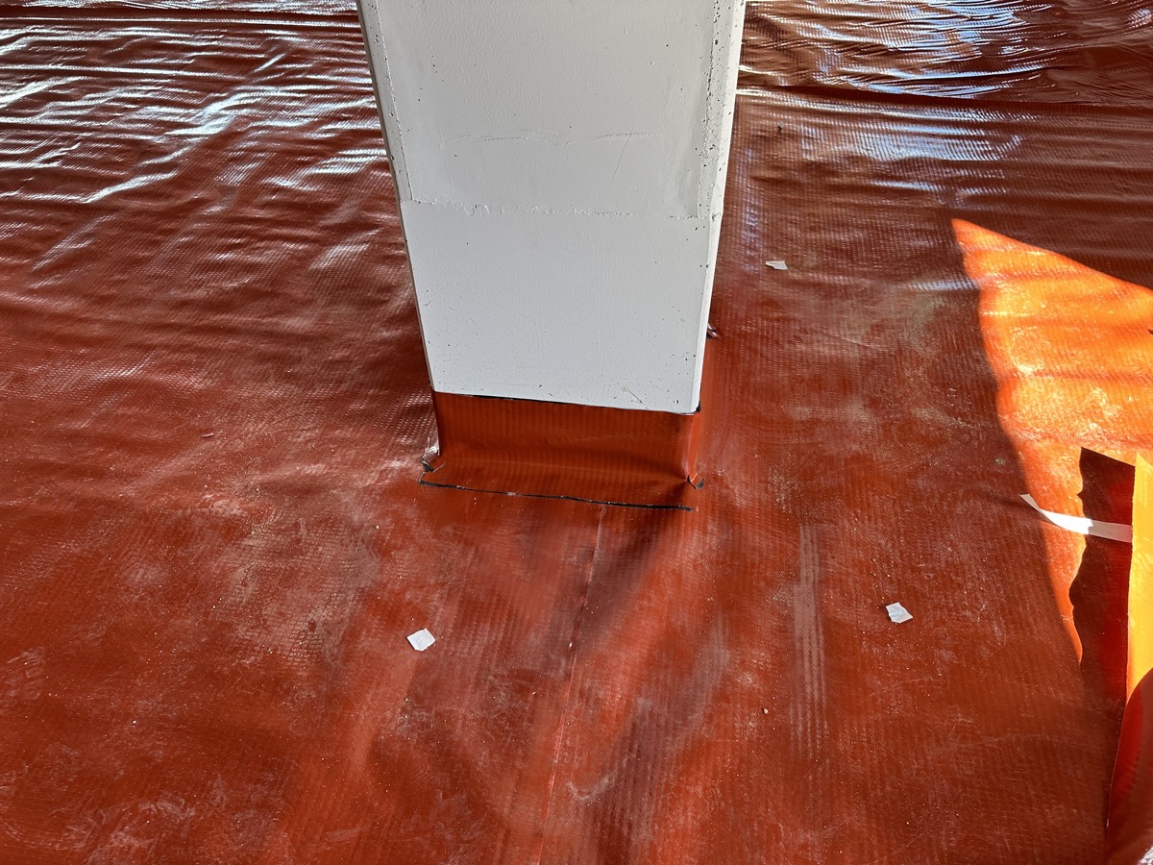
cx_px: 576
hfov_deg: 71.6
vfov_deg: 56.8
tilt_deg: -44.7
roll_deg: +2.3
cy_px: 432
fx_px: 799
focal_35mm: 24
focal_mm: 6.86
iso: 100
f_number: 1.78
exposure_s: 1/160
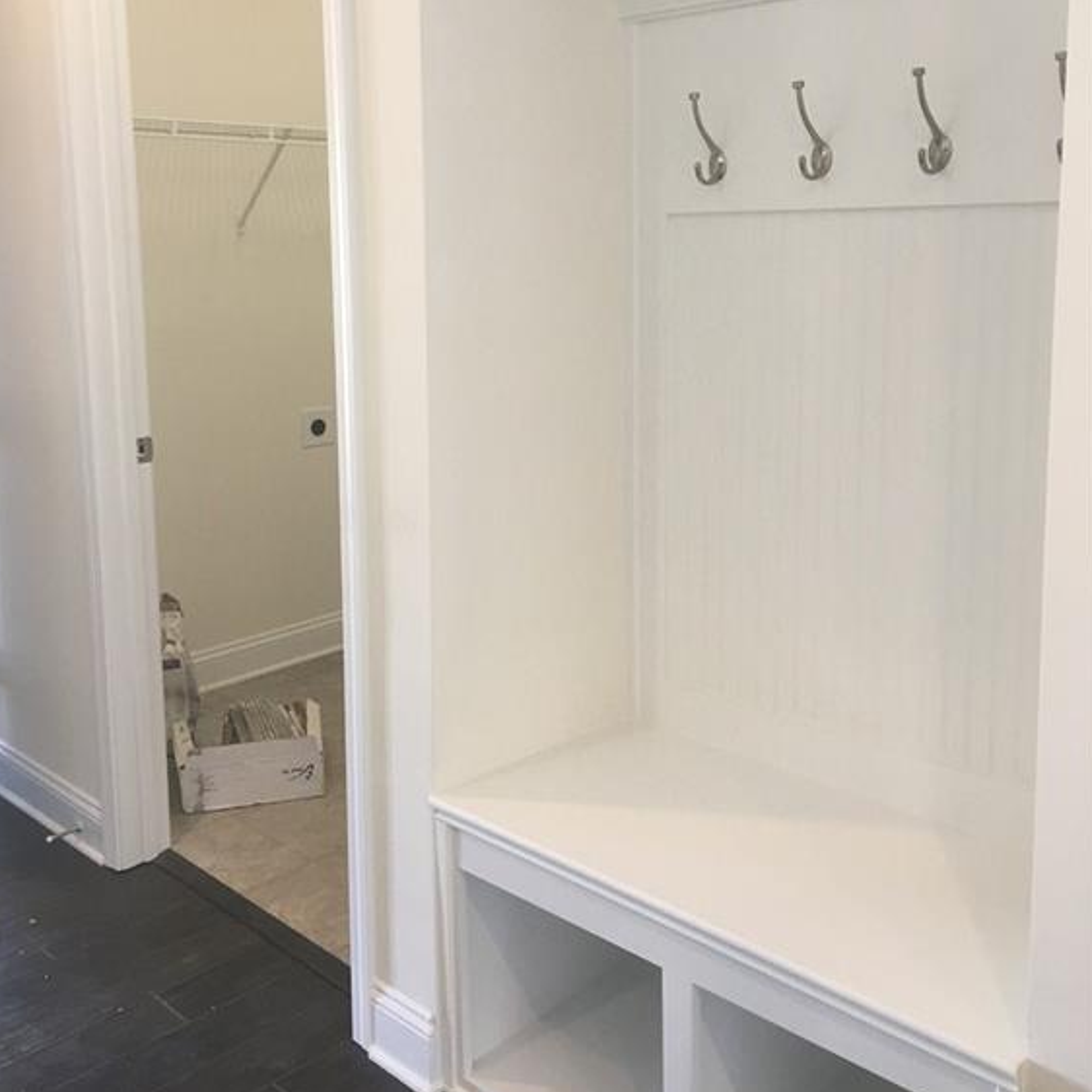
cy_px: 431
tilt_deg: -8.1
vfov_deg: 46.9
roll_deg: +0.6
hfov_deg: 47.2
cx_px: 540
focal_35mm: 35
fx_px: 1249
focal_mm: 4.15
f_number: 2.2
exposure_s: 1/30
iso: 40
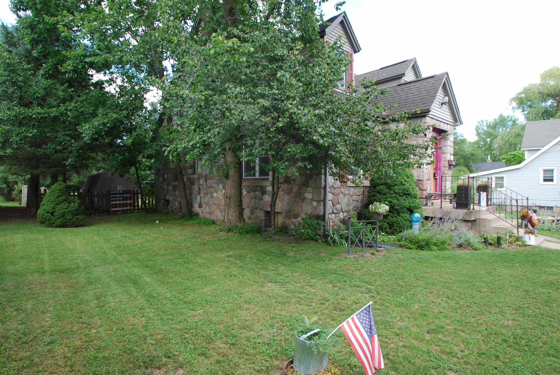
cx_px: 280
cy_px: 188
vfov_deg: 67.5
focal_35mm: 18
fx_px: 280
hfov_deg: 89.9
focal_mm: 12
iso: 200
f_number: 5
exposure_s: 1/100
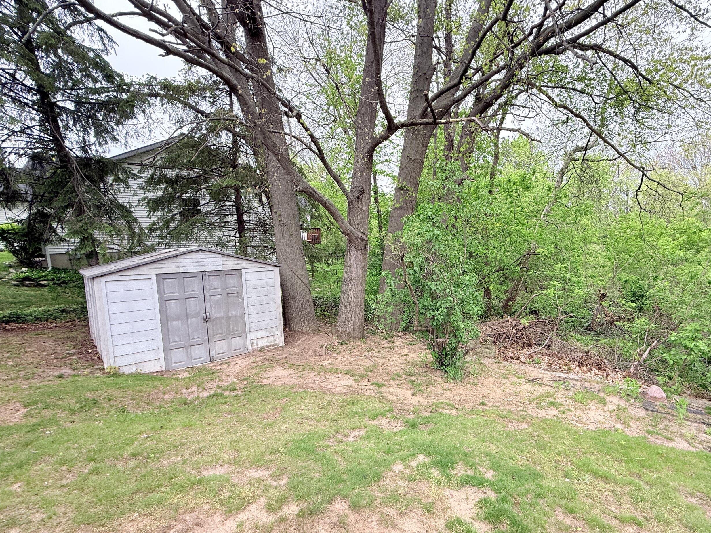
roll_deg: +0.4
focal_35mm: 17
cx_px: 423
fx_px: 349
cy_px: 283
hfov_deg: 90.0
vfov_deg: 74.6
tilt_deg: -8.6
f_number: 2.2
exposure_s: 1/306
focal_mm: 2.22
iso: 64
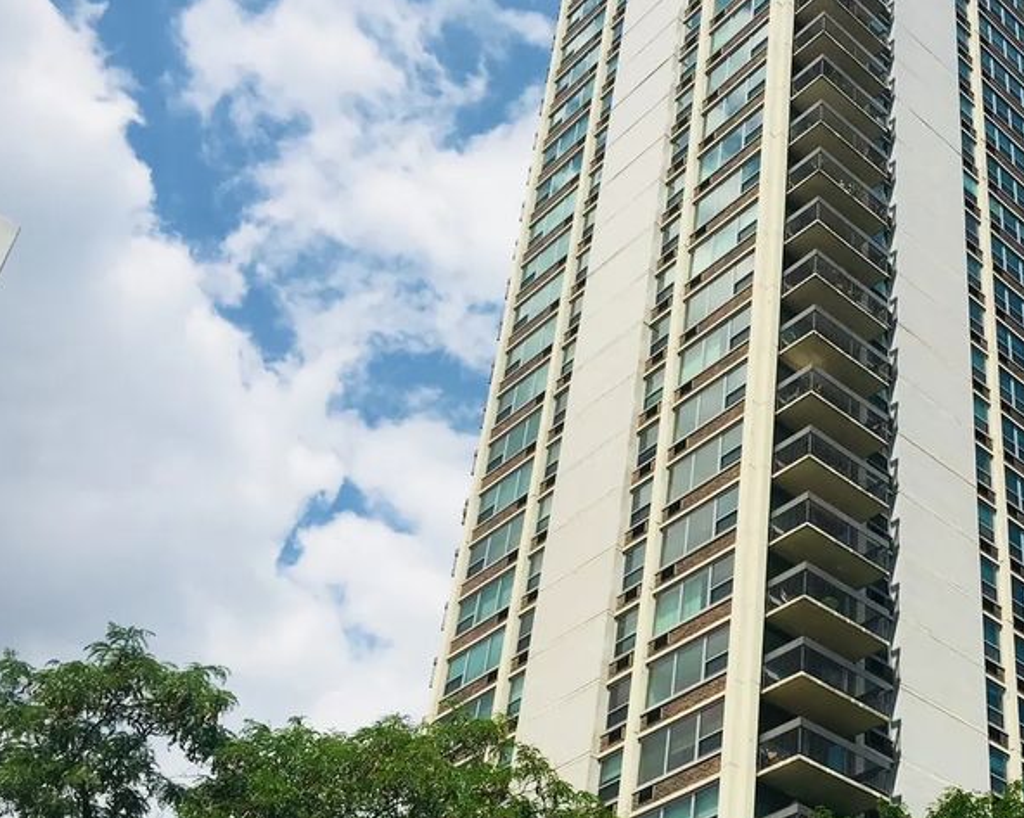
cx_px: 823
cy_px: 567
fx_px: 1484
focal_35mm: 49
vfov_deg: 30.5
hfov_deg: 36.7
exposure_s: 1/2198
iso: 25
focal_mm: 4.15
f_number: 2.2
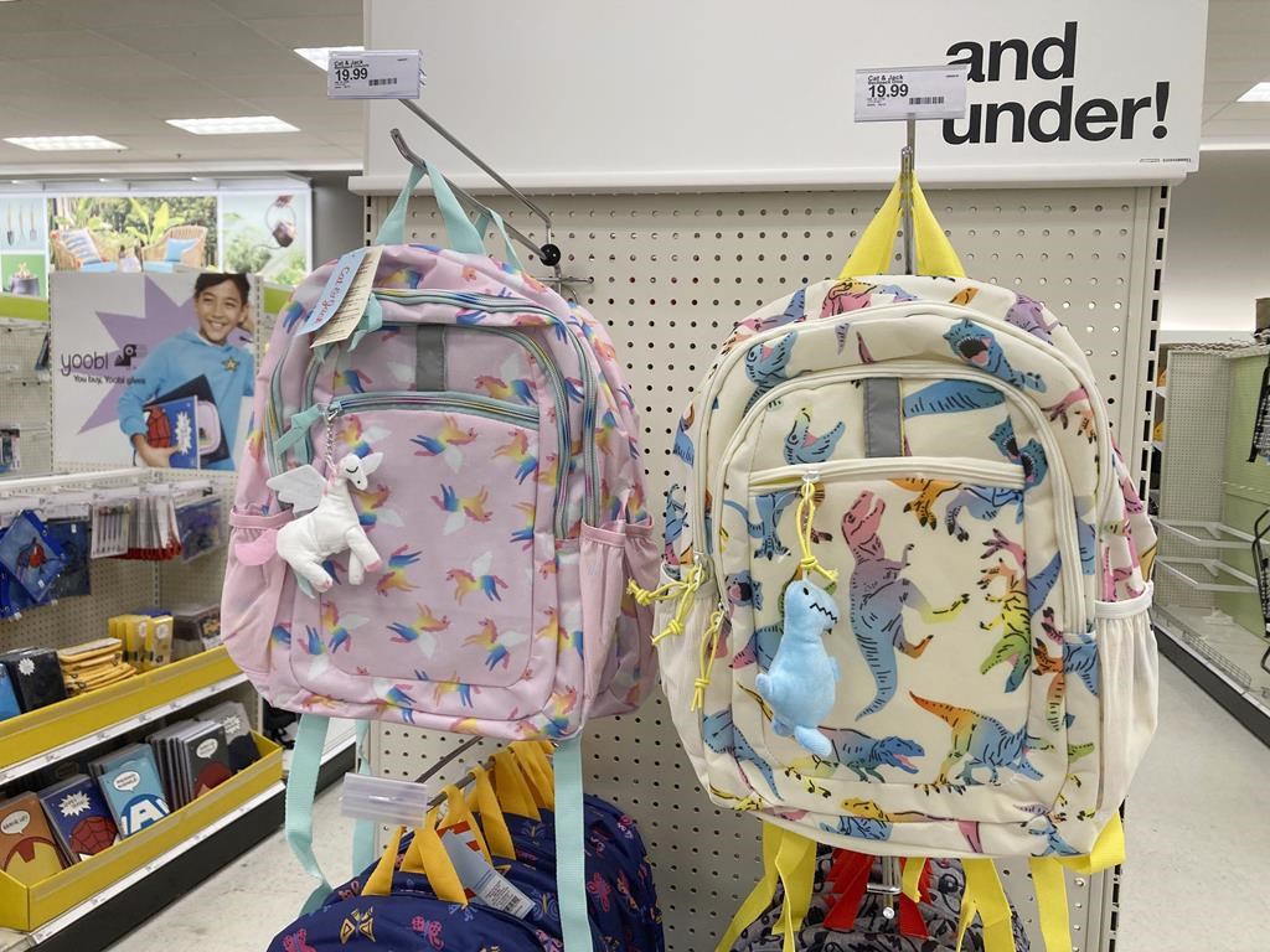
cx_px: 635
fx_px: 1027
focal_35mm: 28
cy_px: 476
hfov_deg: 63.4
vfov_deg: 49.7
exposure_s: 1/82
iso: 80
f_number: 1.8
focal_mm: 3.99
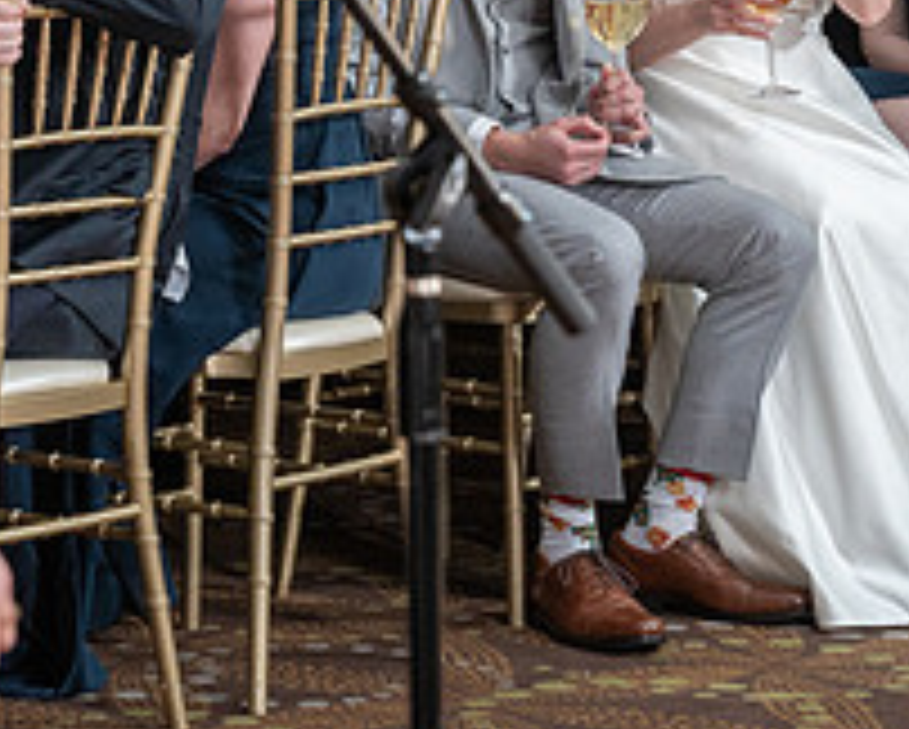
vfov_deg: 8.7
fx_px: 4739
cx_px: 55
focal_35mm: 176
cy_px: -13
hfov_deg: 10.9
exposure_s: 1/200
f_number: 5
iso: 2000
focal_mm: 62
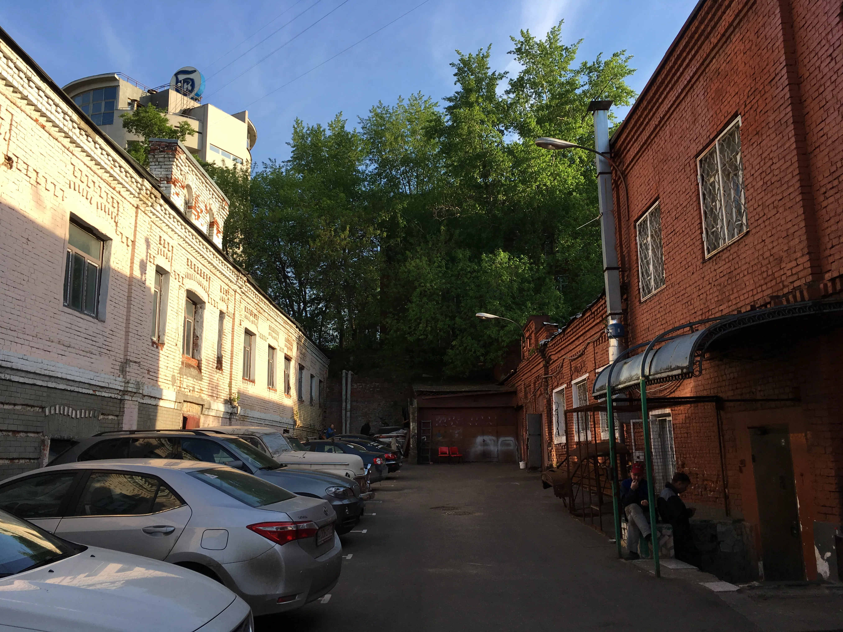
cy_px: 316
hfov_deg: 61.7
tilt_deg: +8.4
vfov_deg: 48.2
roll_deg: +1.6
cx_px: 422
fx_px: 706
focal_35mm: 29
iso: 25
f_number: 2.2
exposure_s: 1/620
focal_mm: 4.15
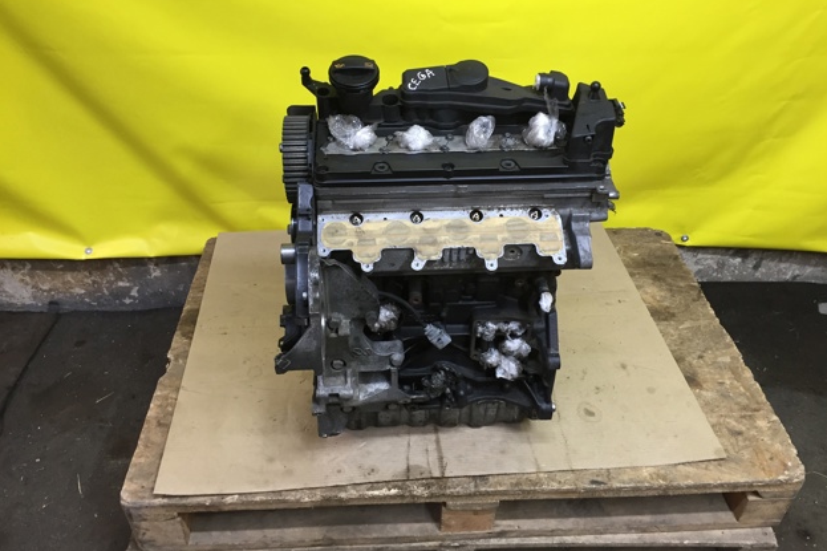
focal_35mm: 31
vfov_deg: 42.3
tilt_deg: -35.2
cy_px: 248
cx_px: 422
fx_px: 712
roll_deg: -1.8
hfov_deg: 60.3
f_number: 2.2
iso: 64
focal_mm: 4.15
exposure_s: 1/33
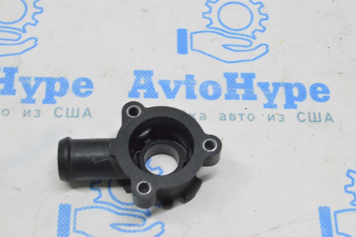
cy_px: 118
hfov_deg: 28.1
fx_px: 711
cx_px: 178
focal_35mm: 72
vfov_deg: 18.9
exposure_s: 1/20
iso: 6400
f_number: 20
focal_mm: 48
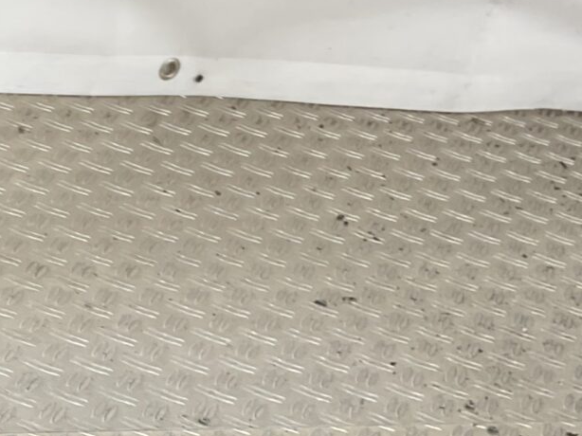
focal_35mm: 121
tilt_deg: -34.1
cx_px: -305
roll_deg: -15.8
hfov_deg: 15.0
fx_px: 2034
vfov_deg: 12.0
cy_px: 533
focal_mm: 3
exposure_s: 1/151
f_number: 1.8
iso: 16
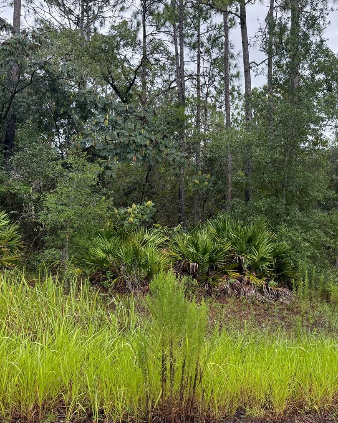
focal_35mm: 37
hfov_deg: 39.5
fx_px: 463
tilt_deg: +4.5
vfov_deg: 49.1
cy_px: 200
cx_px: 234
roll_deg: -0.8
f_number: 1.78
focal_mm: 6.76
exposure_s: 1/547
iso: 100
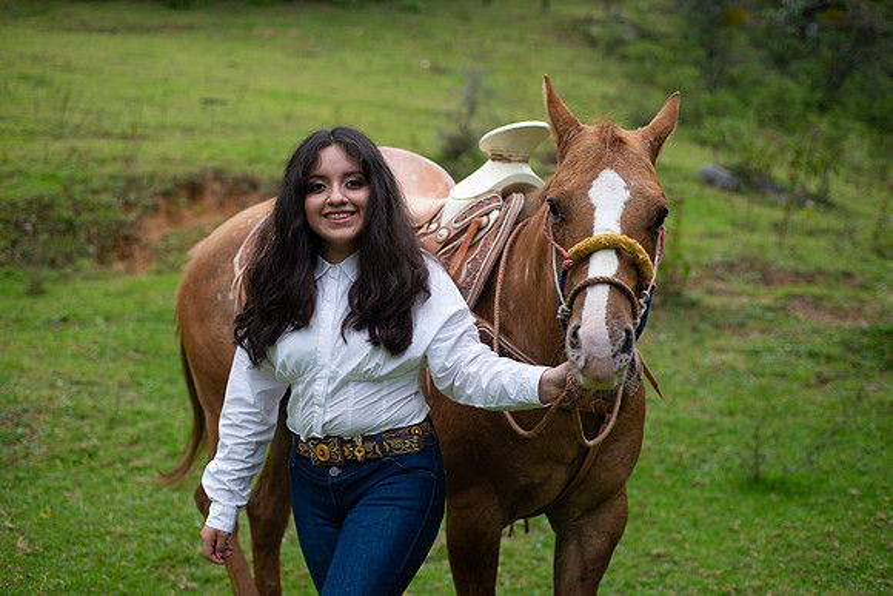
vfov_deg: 27.0
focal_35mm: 50
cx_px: 446
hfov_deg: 39.6
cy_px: 298
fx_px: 1241
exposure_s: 1/2000
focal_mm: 50
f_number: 2.8
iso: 400
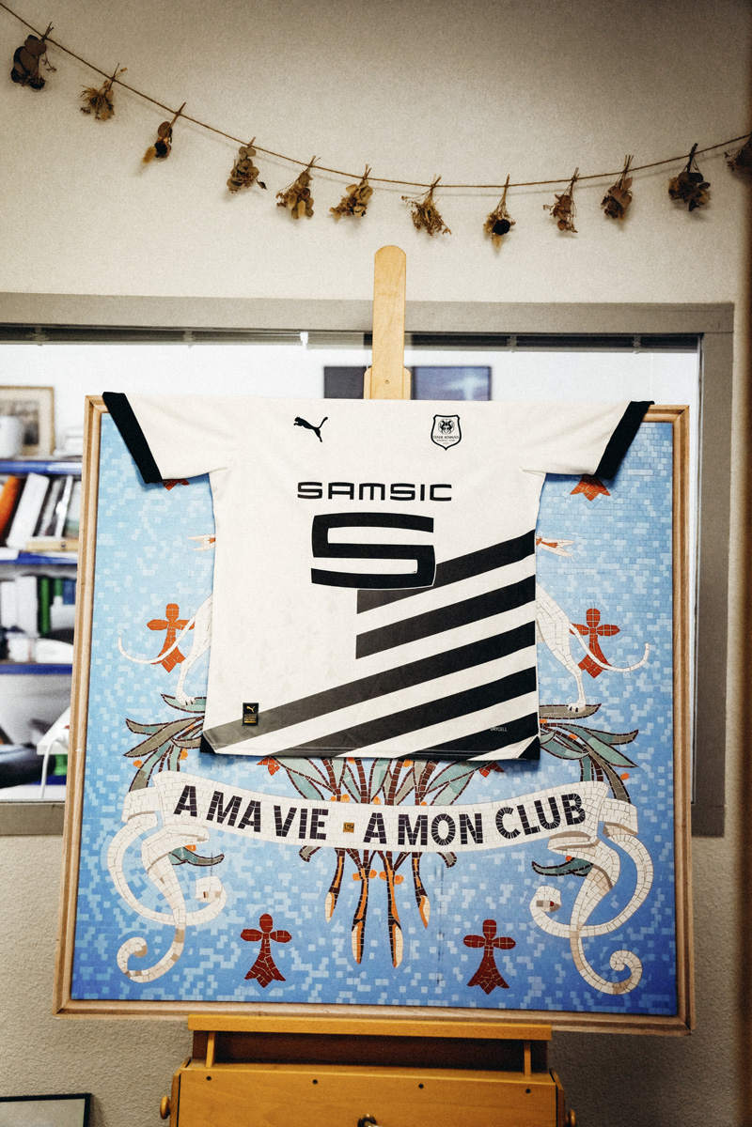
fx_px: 1504
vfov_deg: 41.1
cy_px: 564
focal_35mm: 48
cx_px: 376
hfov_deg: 28.1
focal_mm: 48
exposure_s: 1/640
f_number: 2.8
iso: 2000
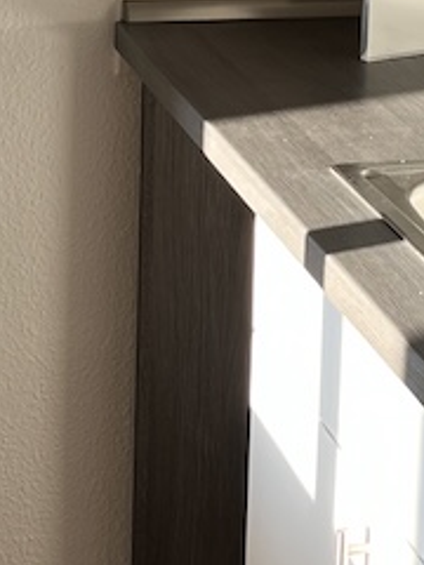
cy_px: 141
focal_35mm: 130
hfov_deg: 11.4
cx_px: 214
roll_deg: -2.0
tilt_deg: -15.8
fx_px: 2123
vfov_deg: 15.1
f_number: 1.5
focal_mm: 5.7
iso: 32
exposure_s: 1/121
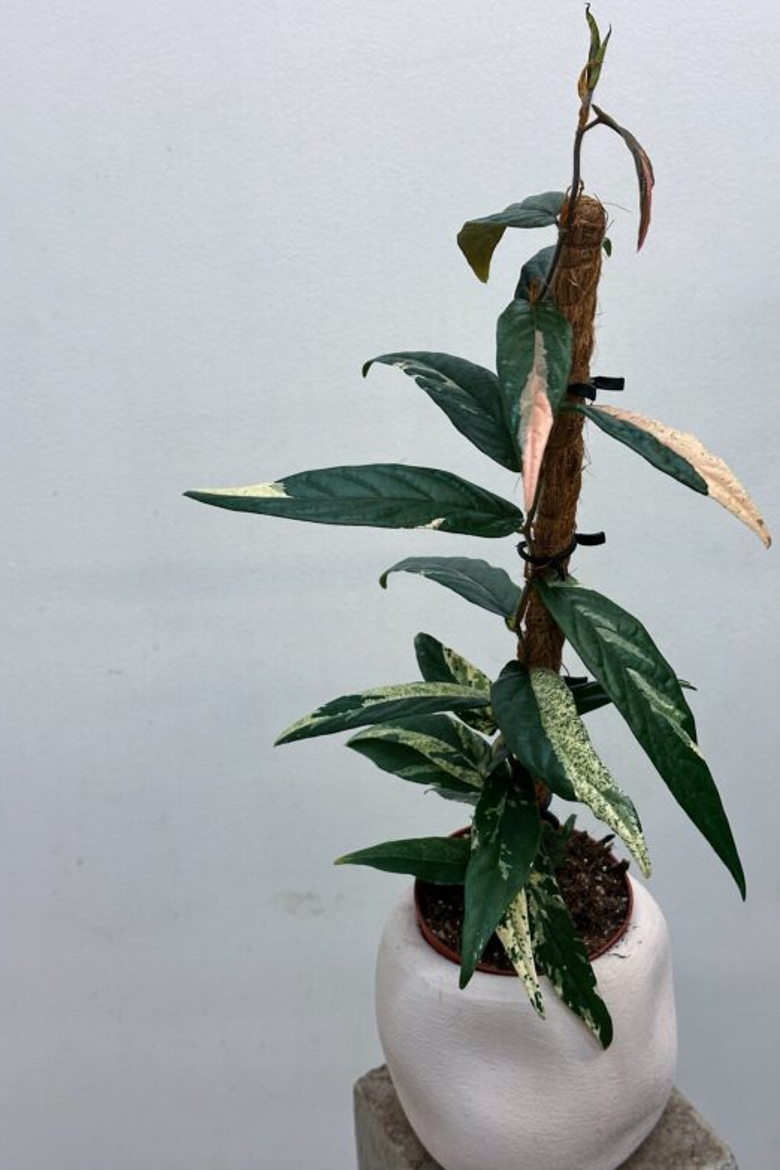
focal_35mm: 51
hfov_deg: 26.5
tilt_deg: -20.4
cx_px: 433
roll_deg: +2.5
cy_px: 586
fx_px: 1657
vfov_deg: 38.9
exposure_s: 1/50
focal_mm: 6.86
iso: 80
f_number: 1.78
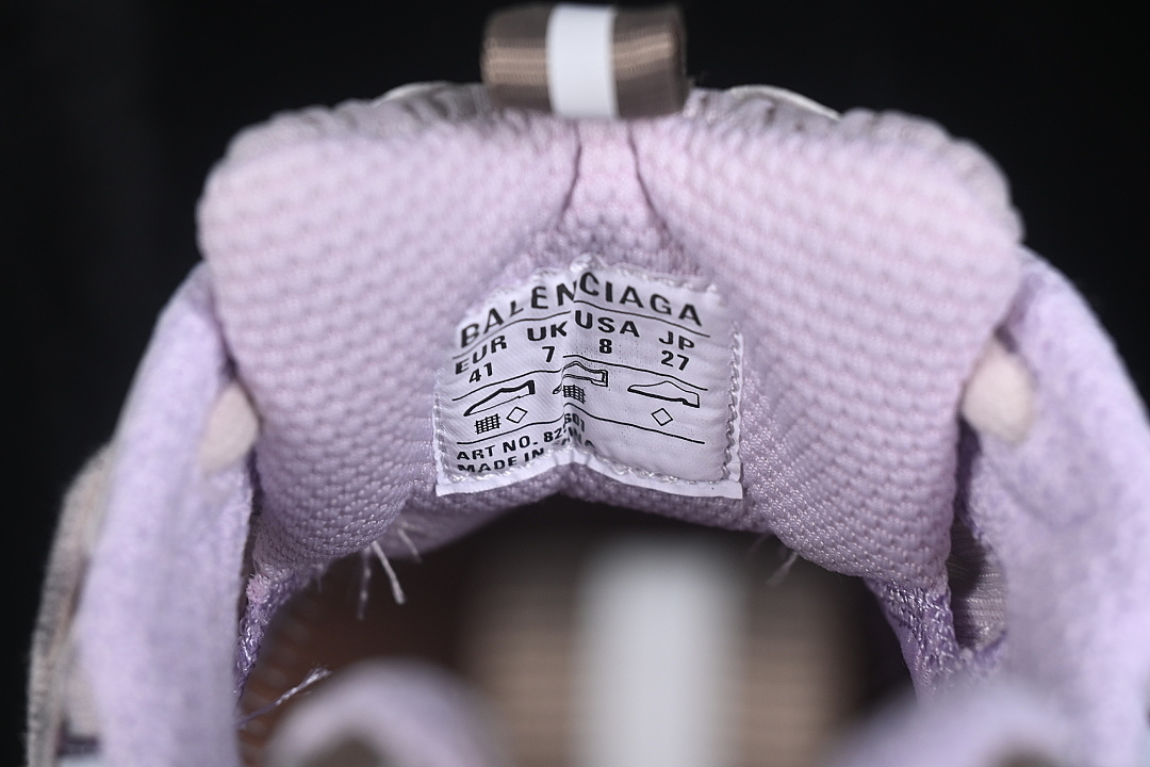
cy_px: 384
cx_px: 575
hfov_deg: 27.0
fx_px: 2396
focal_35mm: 75
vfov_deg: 18.2
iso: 160
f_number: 7.1
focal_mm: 50
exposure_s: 1/80
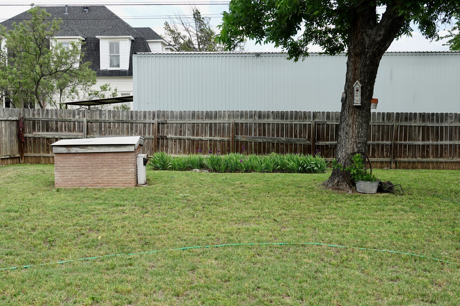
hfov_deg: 44.5
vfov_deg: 30.5
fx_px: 562
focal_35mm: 44
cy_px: 151
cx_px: 232
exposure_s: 1/400
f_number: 4
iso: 100
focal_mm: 15.73
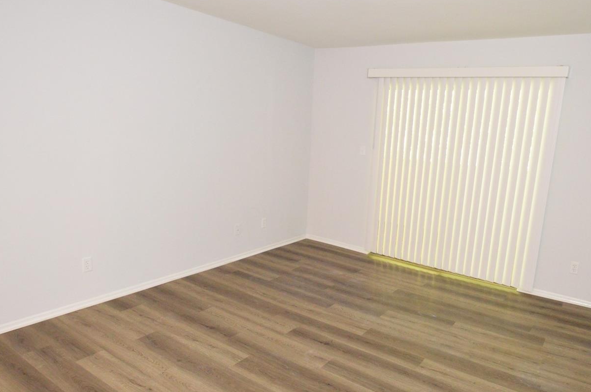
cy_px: 215
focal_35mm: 24
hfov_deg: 73.5
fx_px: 394
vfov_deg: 52.9
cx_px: 334
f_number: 4
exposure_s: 1/60
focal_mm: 12
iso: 2000
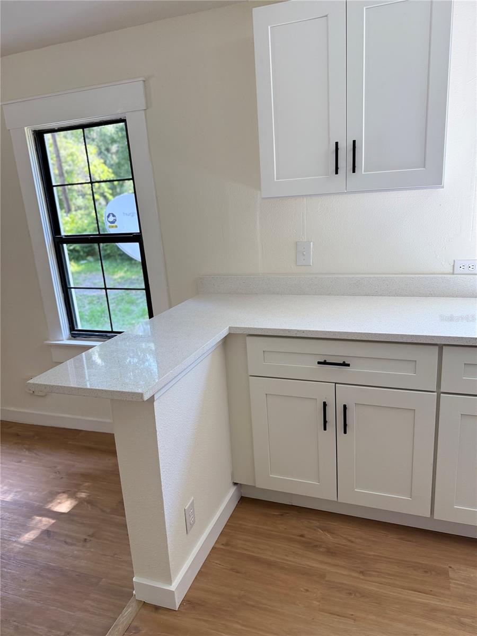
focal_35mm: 24
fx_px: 441
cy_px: 318
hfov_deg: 56.8
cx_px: 238
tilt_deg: -12.1
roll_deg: +5.1
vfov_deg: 71.6
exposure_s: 1/224
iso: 100
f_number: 1.78
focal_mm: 6.76
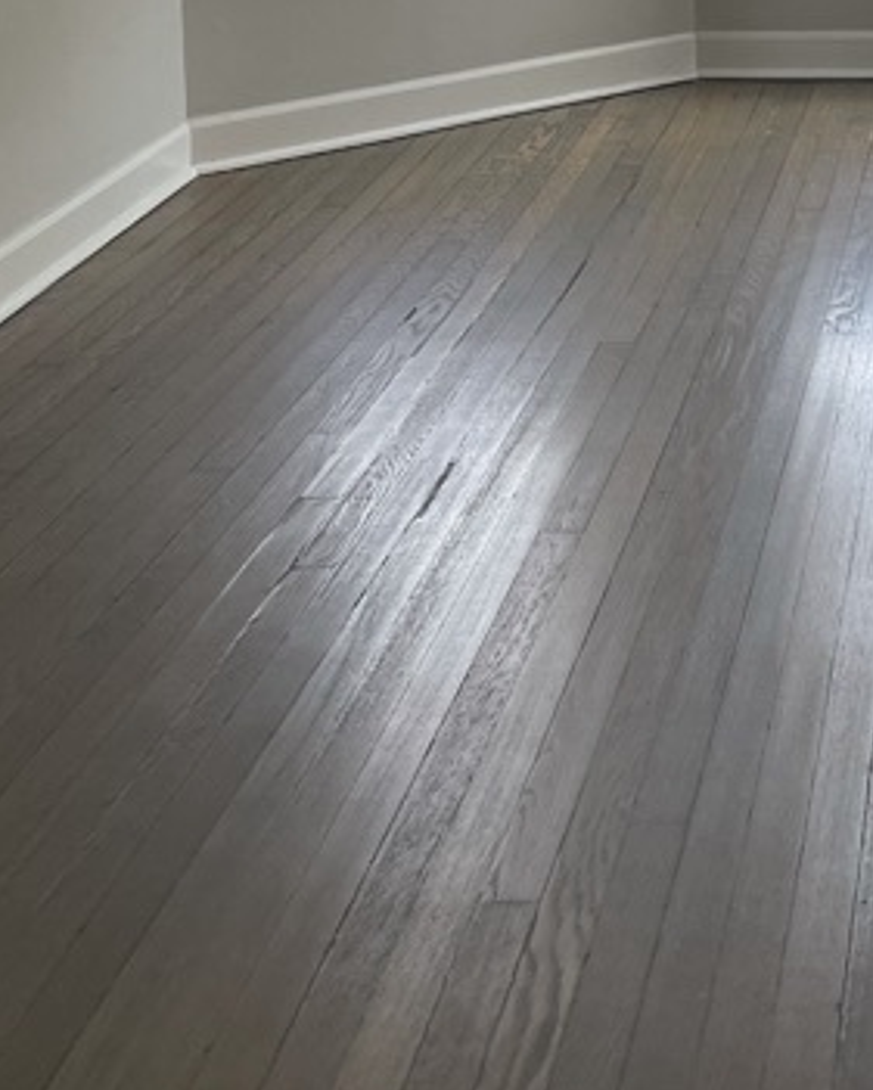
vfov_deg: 23.2
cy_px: -264
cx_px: 1081
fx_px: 2389
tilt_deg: -4.8
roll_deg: -0.7
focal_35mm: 74
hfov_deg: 19.4
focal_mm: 5.1
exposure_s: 1/121
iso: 100
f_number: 1.6
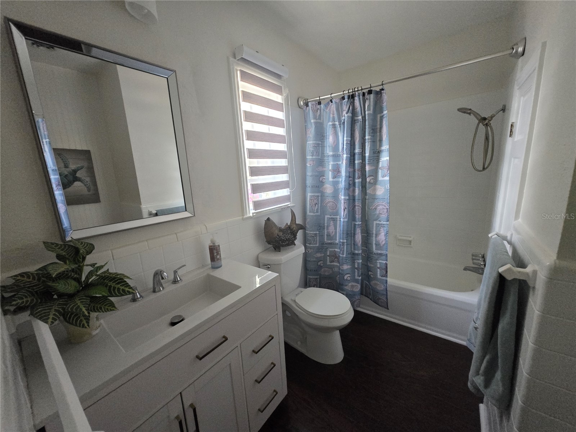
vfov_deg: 89.9
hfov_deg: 106.2
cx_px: 288
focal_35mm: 13
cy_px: 216
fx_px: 216
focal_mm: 1.7
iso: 800
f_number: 2.2
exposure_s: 1/60
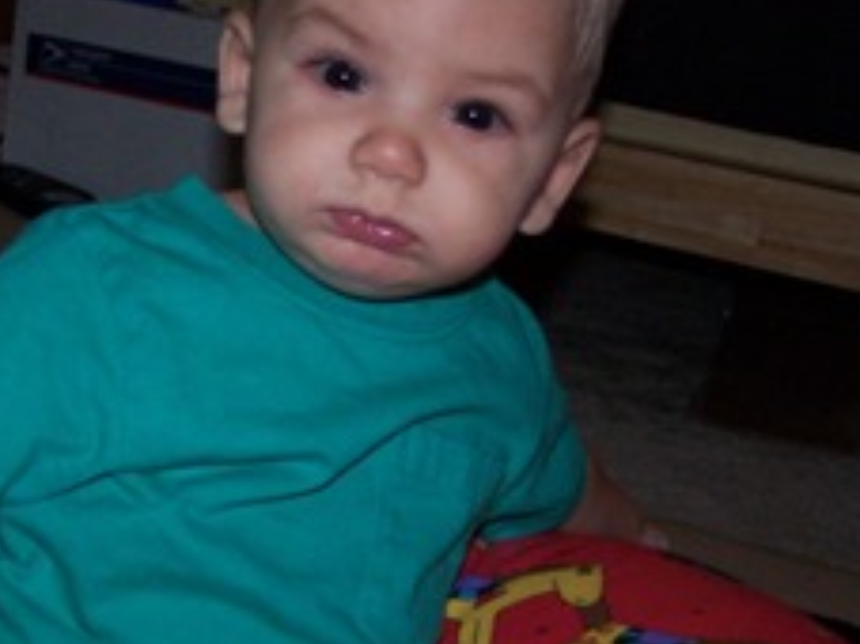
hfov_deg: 24.3
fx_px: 1962
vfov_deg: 18.6
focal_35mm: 79
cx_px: 163
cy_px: 432
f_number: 2.8
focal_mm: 6.7
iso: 140
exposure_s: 1/60
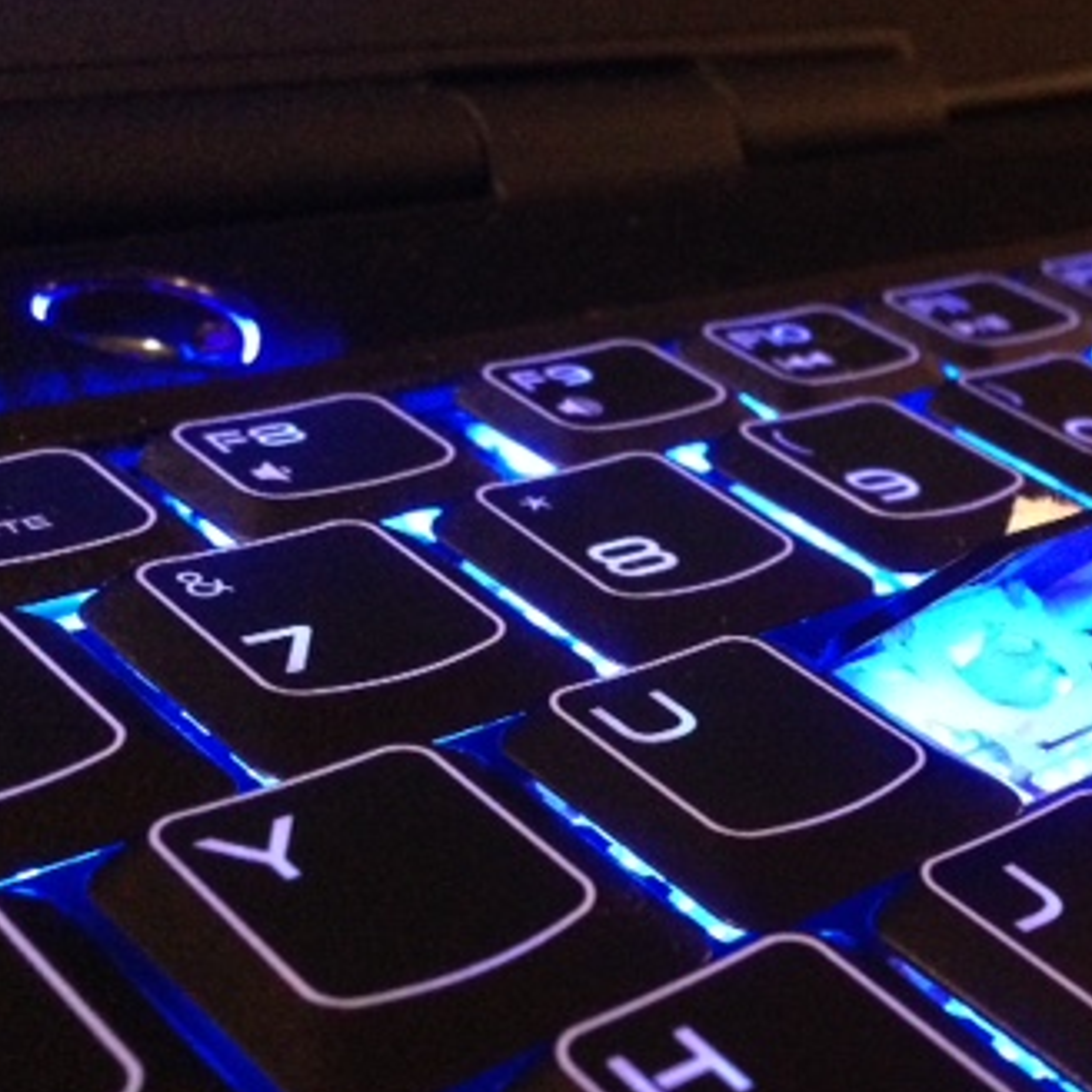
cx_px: 939
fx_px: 2034
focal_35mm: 57
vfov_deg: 30.0
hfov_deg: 29.1
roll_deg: -11.6
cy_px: 659
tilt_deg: -30.1
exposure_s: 1/15
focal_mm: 4.12
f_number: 2.4
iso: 800
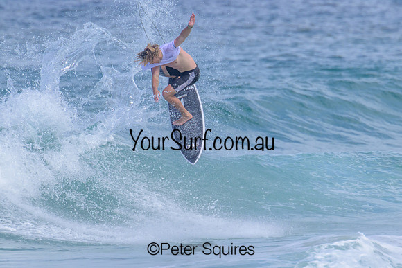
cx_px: 271
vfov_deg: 1.3
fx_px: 12069
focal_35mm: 1081
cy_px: 157
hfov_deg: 1.9
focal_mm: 800
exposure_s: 1/2000
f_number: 11
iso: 800
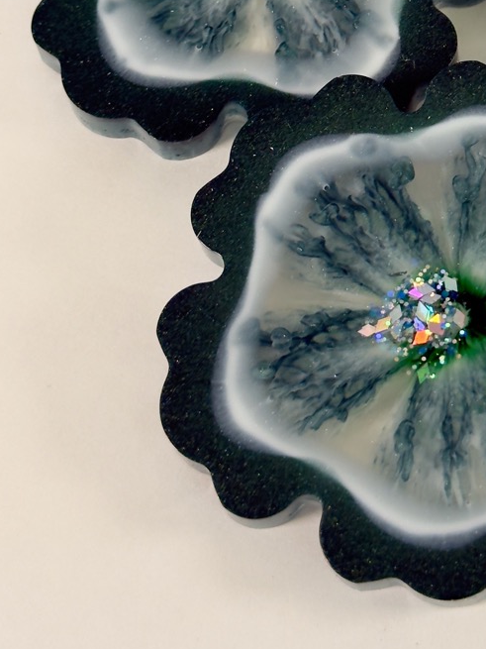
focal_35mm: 110
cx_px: 482
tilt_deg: -62.4
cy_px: -68
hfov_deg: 13.3
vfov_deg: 17.3
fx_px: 2060
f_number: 1.78
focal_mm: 6.76
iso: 100
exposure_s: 1/229
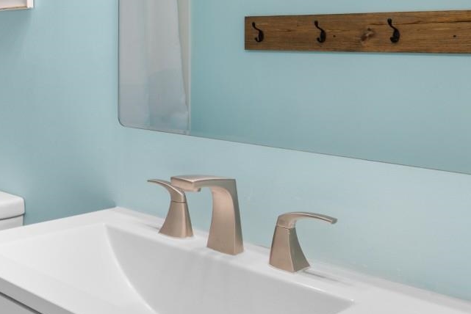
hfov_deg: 35.6
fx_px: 628
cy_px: 32
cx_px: -37
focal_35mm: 48
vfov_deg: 27.1
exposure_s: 1/40
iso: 100
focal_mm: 13
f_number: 4.8
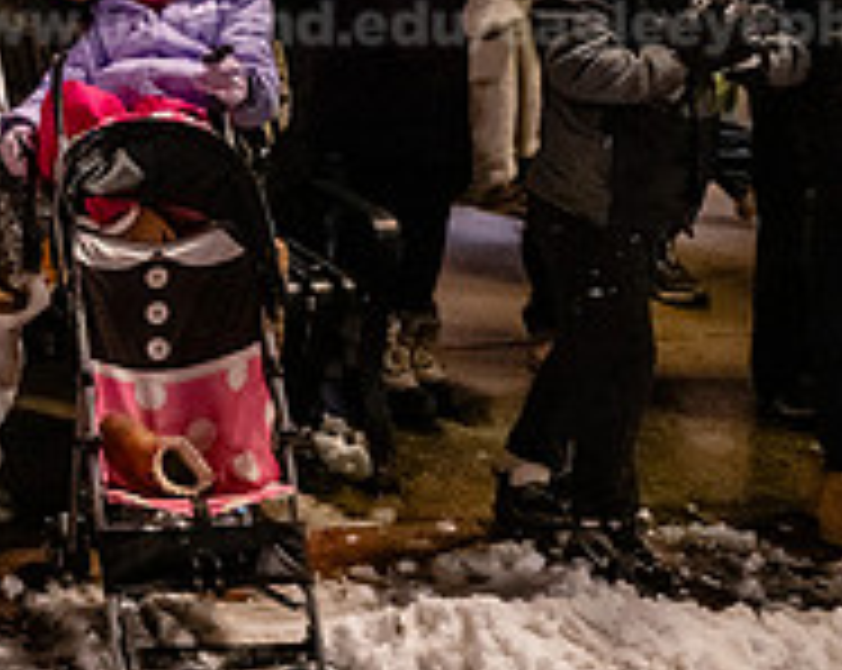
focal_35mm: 70
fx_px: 1742
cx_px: -279
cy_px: 119
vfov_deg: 21.5
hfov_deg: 23.7
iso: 6400
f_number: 2.8
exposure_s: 1/160
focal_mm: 24
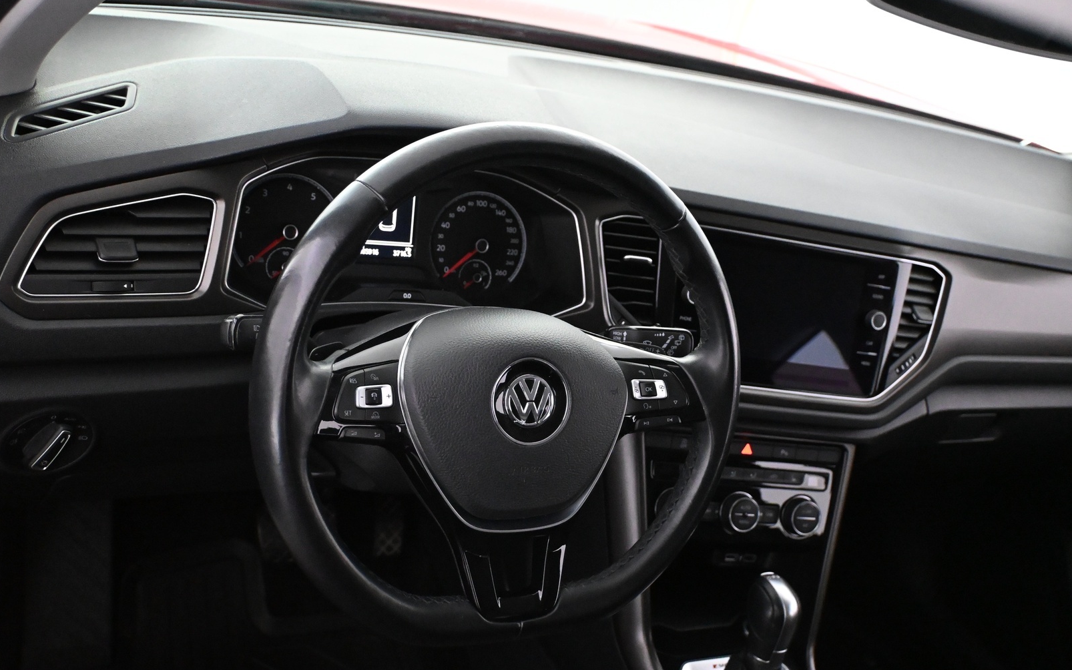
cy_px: 356
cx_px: 532
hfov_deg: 51.8
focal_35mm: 38
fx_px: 1104
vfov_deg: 33.8
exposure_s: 1/60
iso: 6400
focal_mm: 24.5
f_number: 4.2
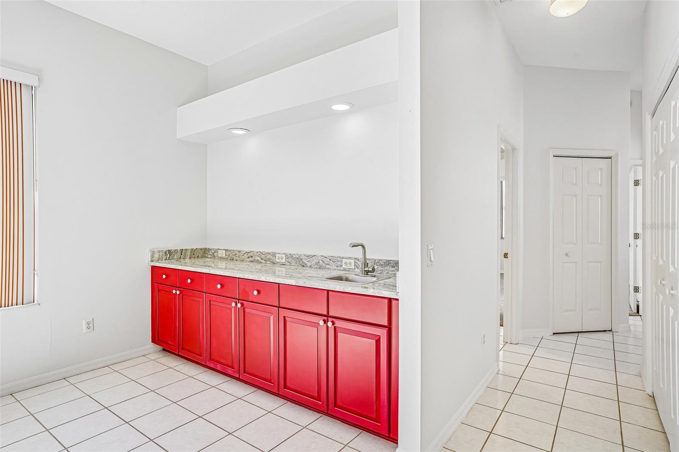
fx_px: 358
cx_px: 340
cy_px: 226
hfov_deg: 86.9
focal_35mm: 19
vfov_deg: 64.5
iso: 125
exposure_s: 1/30
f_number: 9
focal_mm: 19
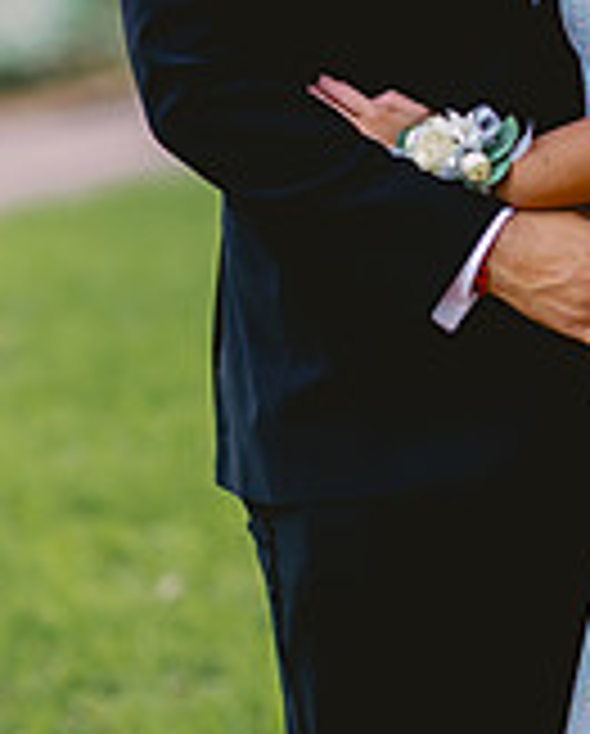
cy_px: 230
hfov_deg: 7.0
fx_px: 4789
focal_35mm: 220
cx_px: 599
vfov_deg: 8.8
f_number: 2
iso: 1250
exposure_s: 1/250
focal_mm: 85
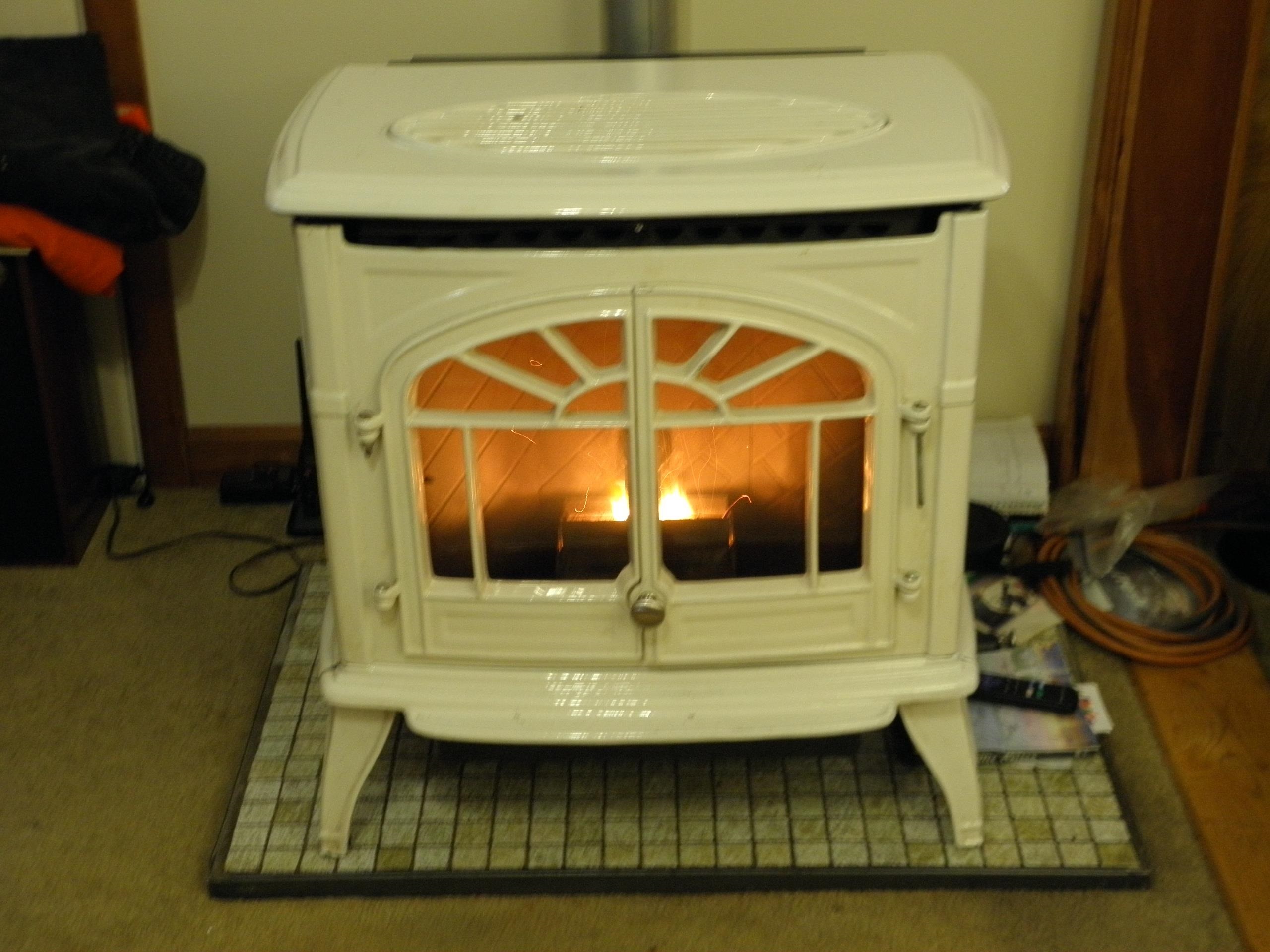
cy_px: 476
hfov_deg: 38.2
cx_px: 635
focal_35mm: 50
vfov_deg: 29.1
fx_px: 1834
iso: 200
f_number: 4
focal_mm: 9.1
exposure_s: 1/8
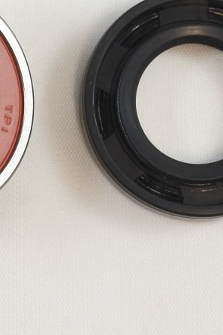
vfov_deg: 11.2
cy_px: -12
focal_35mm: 181
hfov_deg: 7.5
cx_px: -44
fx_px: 1683
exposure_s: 1/125
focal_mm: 20.1
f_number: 4.8
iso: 500
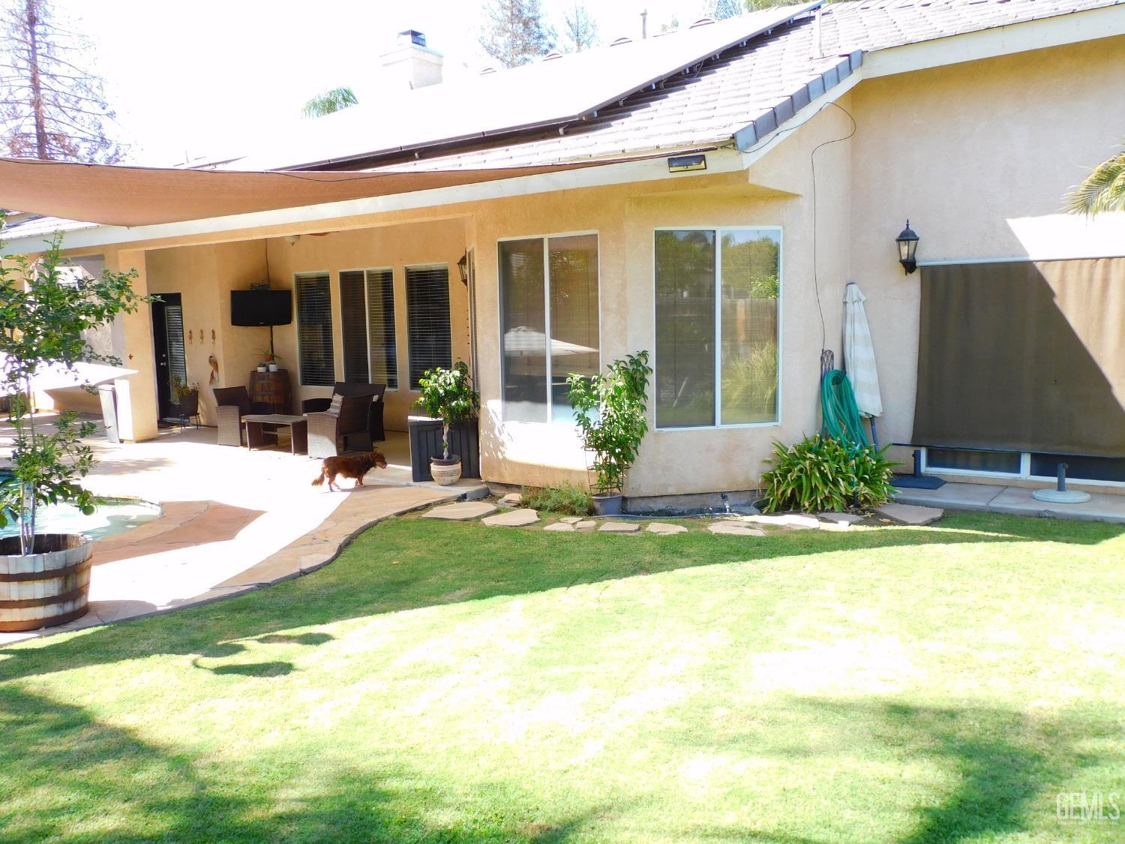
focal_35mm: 28
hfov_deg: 63.4
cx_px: 562
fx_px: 910
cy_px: 422
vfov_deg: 49.7
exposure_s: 1/200
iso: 125
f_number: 3.5
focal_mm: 5
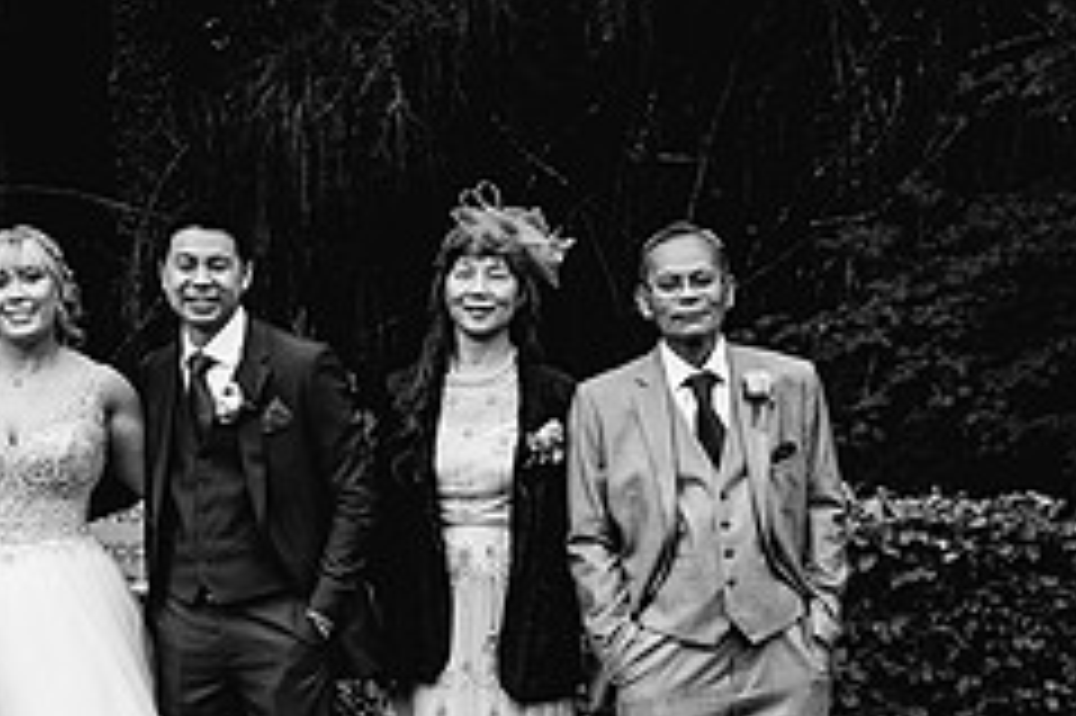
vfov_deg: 16.0
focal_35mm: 85
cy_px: 453
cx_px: 54
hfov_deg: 23.1
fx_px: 2539
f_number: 3.5
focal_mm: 35
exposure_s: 1/500
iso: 200
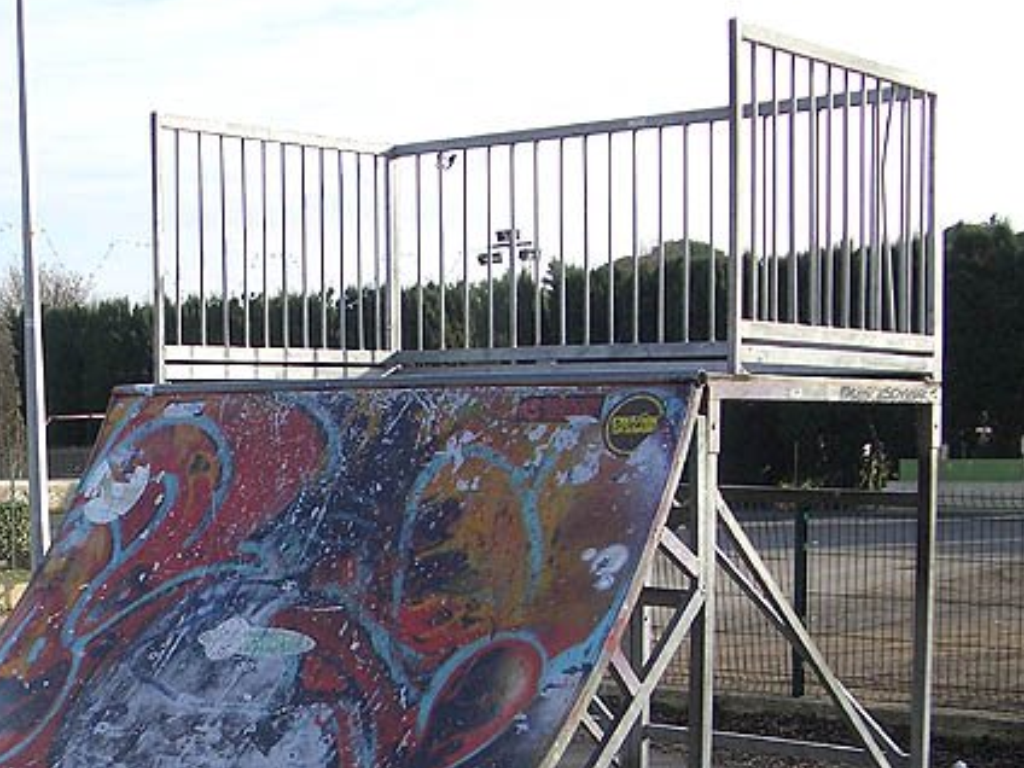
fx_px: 1952
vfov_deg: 21.9
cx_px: 222
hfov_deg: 28.8
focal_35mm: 66
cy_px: 647
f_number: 2.6
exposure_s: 1/640
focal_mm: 5.8
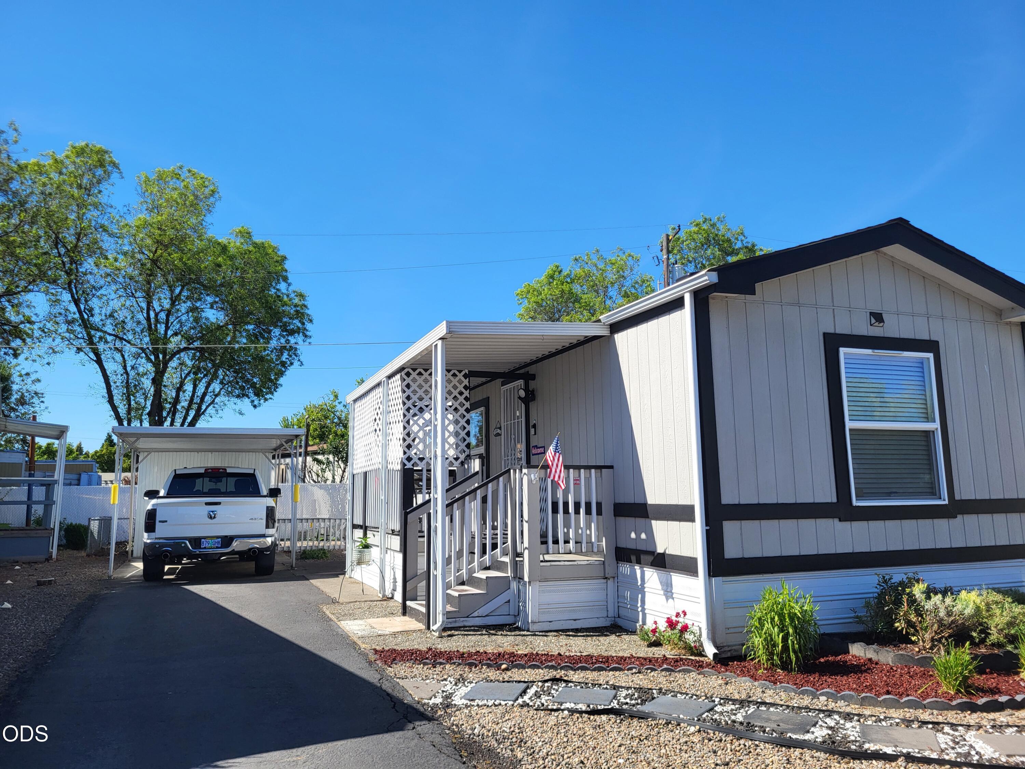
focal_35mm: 26
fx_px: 770
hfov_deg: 67.3
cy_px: 384
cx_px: 512
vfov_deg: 53.1
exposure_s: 1/1623
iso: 40
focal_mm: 5.4
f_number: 1.8
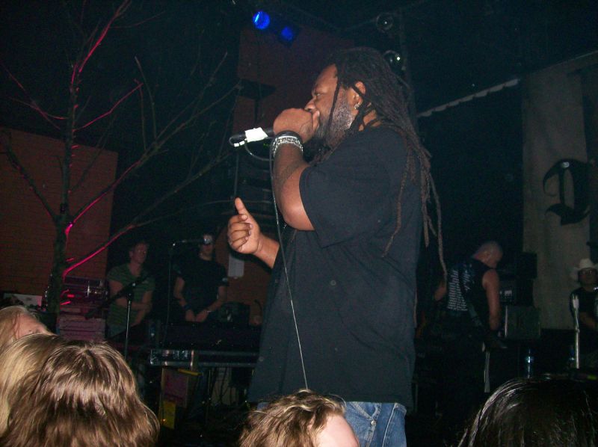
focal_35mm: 36
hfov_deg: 51.4
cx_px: 299
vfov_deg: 39.6
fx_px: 621
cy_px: 224
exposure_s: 1/64
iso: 140
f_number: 2.7
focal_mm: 6
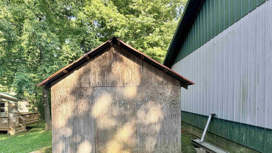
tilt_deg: -0.6
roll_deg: +1.2
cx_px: 122
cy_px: 100
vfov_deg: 57.3
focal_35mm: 19
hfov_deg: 89.3
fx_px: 137
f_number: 2.2
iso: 40
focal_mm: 2.22
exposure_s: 1/130
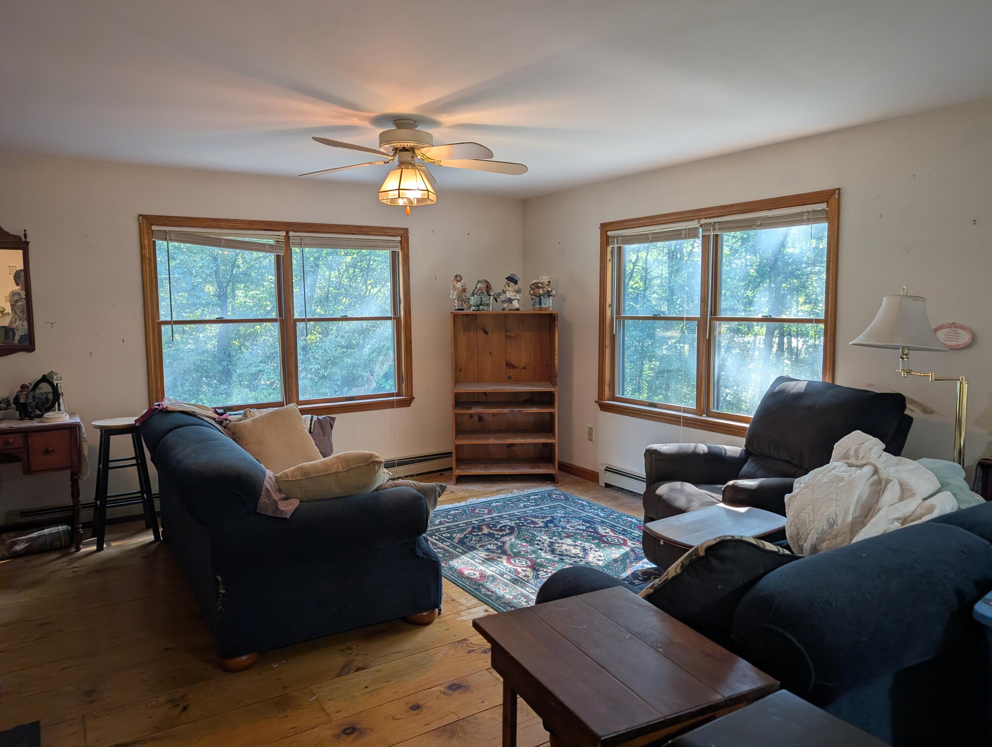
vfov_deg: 56.9
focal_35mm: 24
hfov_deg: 71.5
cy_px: 374
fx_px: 689
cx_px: 496
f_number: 1.68
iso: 24
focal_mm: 6.9
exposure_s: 1/24
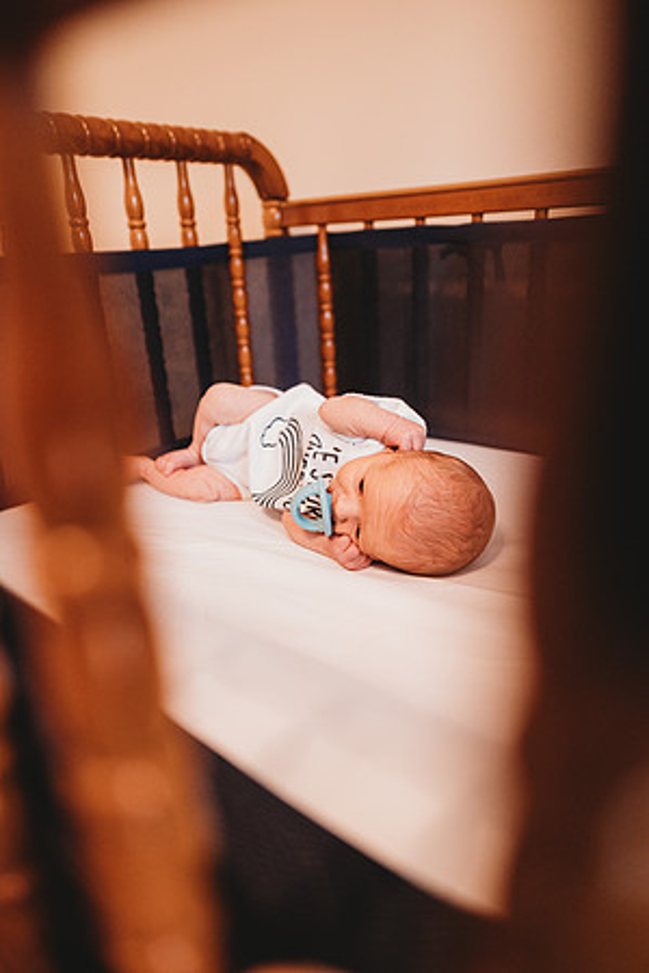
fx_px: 649
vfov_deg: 73.7
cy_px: 486
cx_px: 324
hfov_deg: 53.1
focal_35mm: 24
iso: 800
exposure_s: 1/160
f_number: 2.2
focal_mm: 24
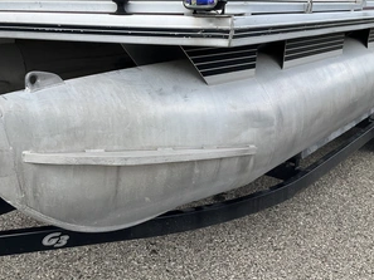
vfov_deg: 36.7
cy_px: 114
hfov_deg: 47.7
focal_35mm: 39
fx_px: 422
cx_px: 156
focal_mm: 3
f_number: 1.8
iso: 25
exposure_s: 1/869
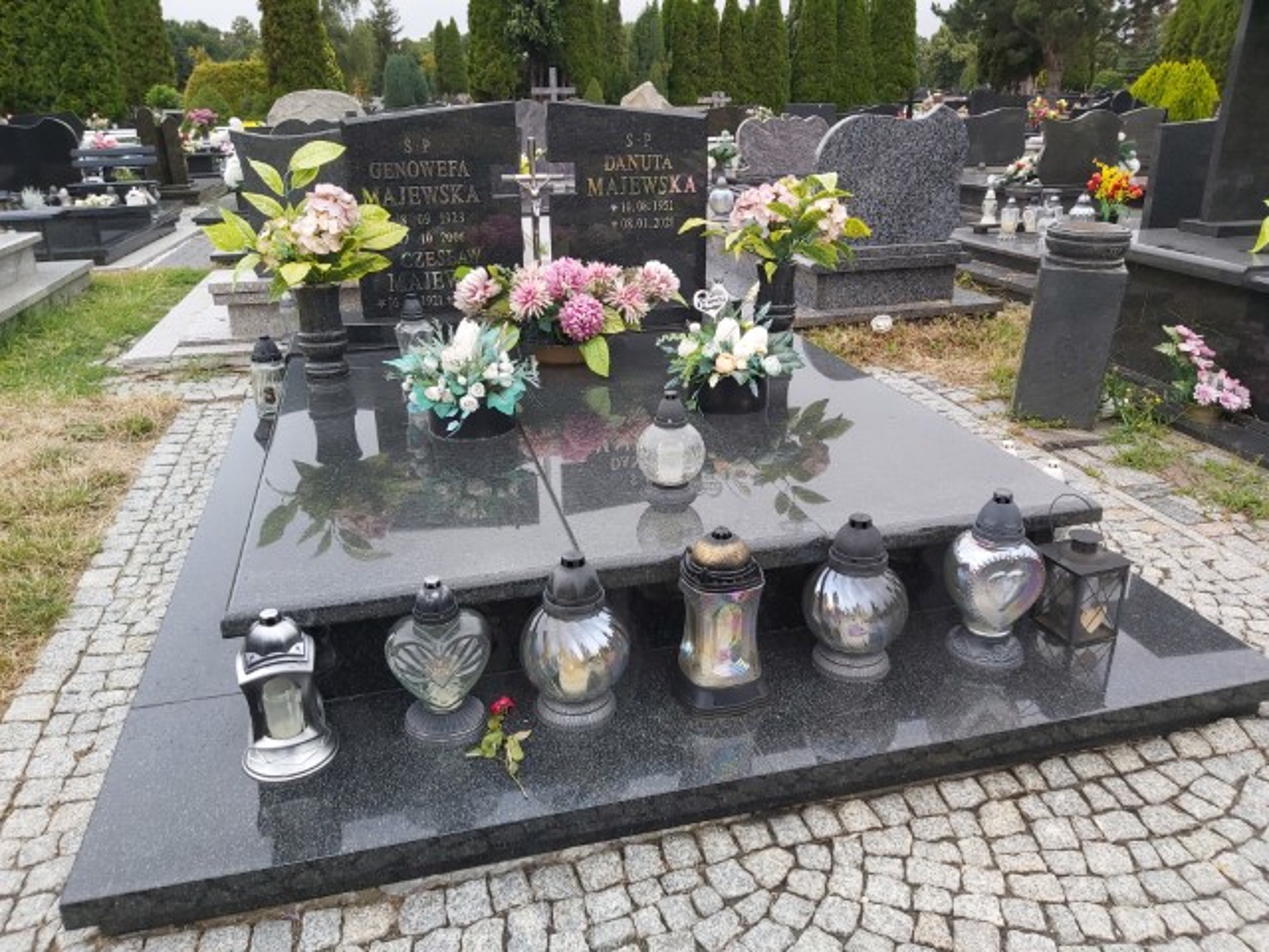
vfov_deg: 53.1
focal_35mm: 26
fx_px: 953
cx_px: 634
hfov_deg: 67.3
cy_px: 476
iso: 64
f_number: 1.7
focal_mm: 3.92
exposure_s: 1/592
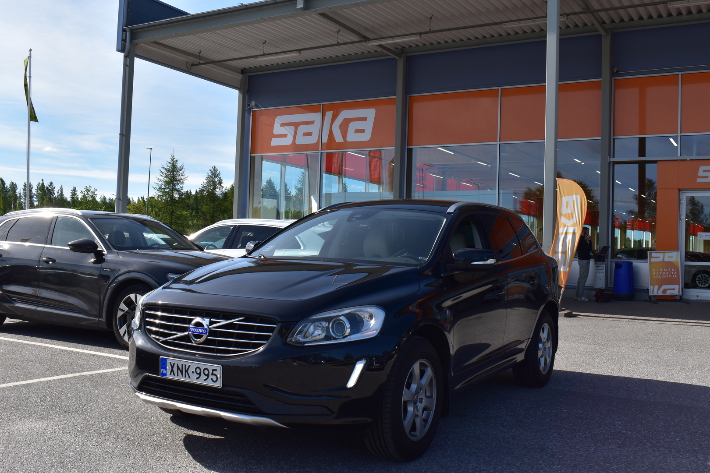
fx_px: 710
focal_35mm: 36
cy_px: 236
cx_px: 355
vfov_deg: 36.9
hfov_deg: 53.1
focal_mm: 24
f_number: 11
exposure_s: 1/500
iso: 360
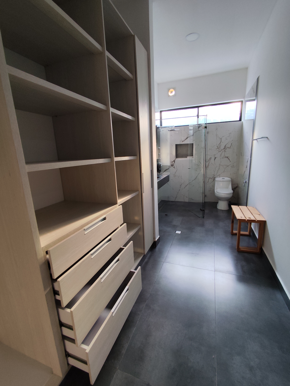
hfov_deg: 78.2
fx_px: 179
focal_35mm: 16
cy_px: 193
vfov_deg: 94.5
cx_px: 145
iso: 50
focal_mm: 1.65
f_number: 2.2
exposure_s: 1/60
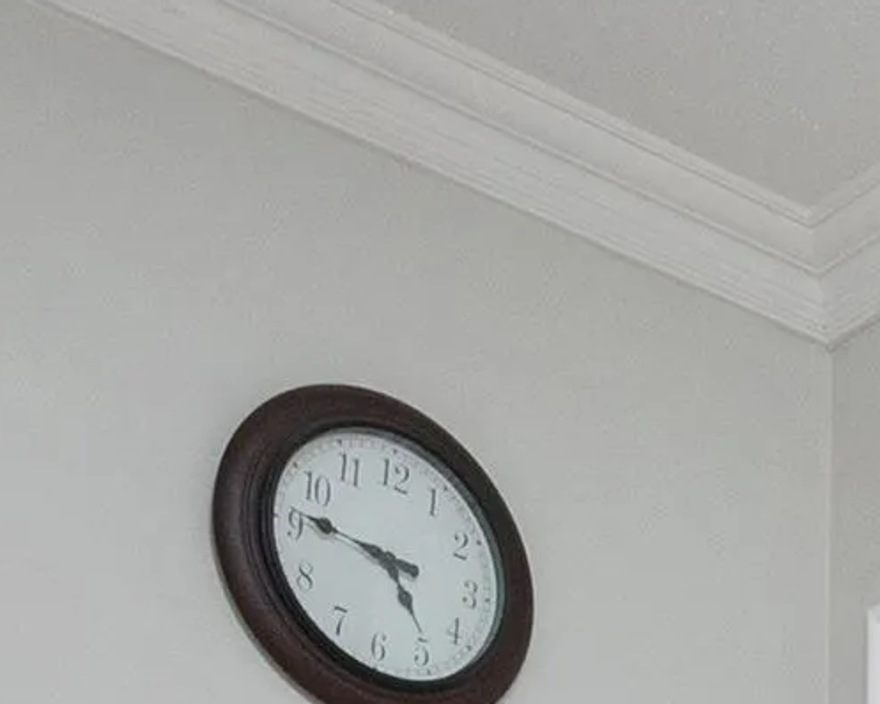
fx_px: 2267
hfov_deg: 18.5
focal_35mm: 87
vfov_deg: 13.3
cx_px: 1447
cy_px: 1679
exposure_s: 1/5
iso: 320
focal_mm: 10
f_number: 10
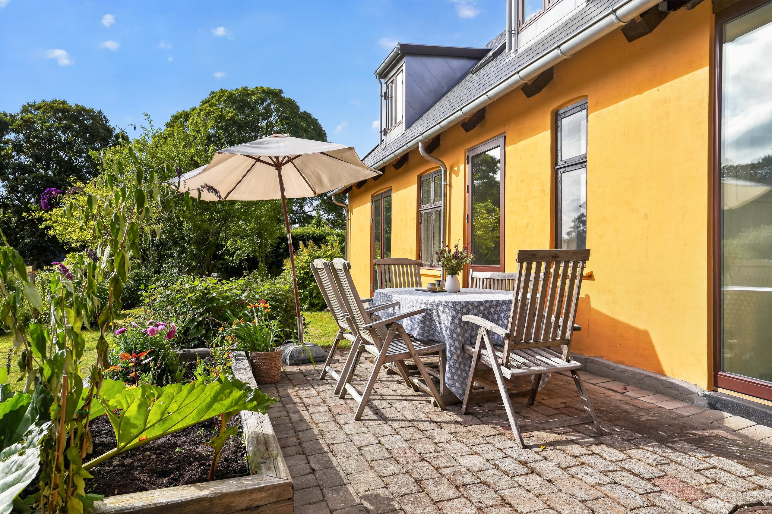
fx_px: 493
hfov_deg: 76.1
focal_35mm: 23
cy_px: 257
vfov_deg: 55.1
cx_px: 386
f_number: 8
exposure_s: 1/2000
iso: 400
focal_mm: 23
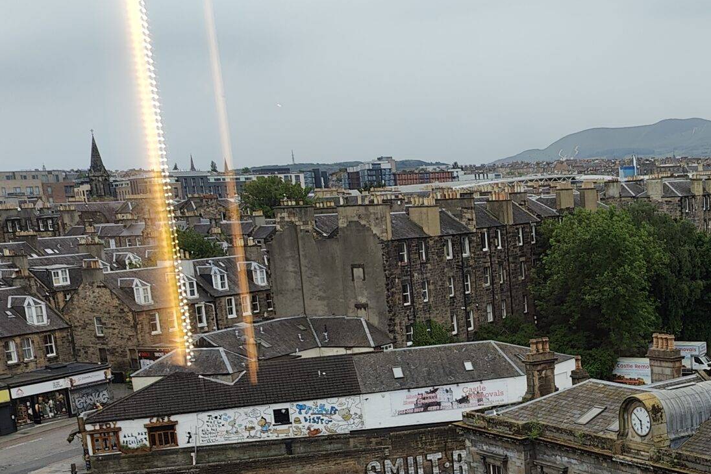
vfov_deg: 23.6
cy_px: 415
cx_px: 633
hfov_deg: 33.8
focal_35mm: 56
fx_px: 1106
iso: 125
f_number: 1.8
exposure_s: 1/100
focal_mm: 6.06
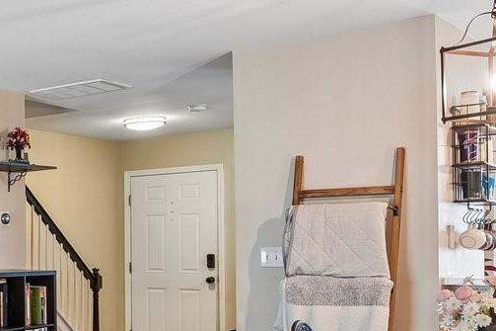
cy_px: 248
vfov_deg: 23.5
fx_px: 785
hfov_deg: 26.0
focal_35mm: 57
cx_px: -246
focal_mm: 14
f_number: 8
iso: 200
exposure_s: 1/1.67
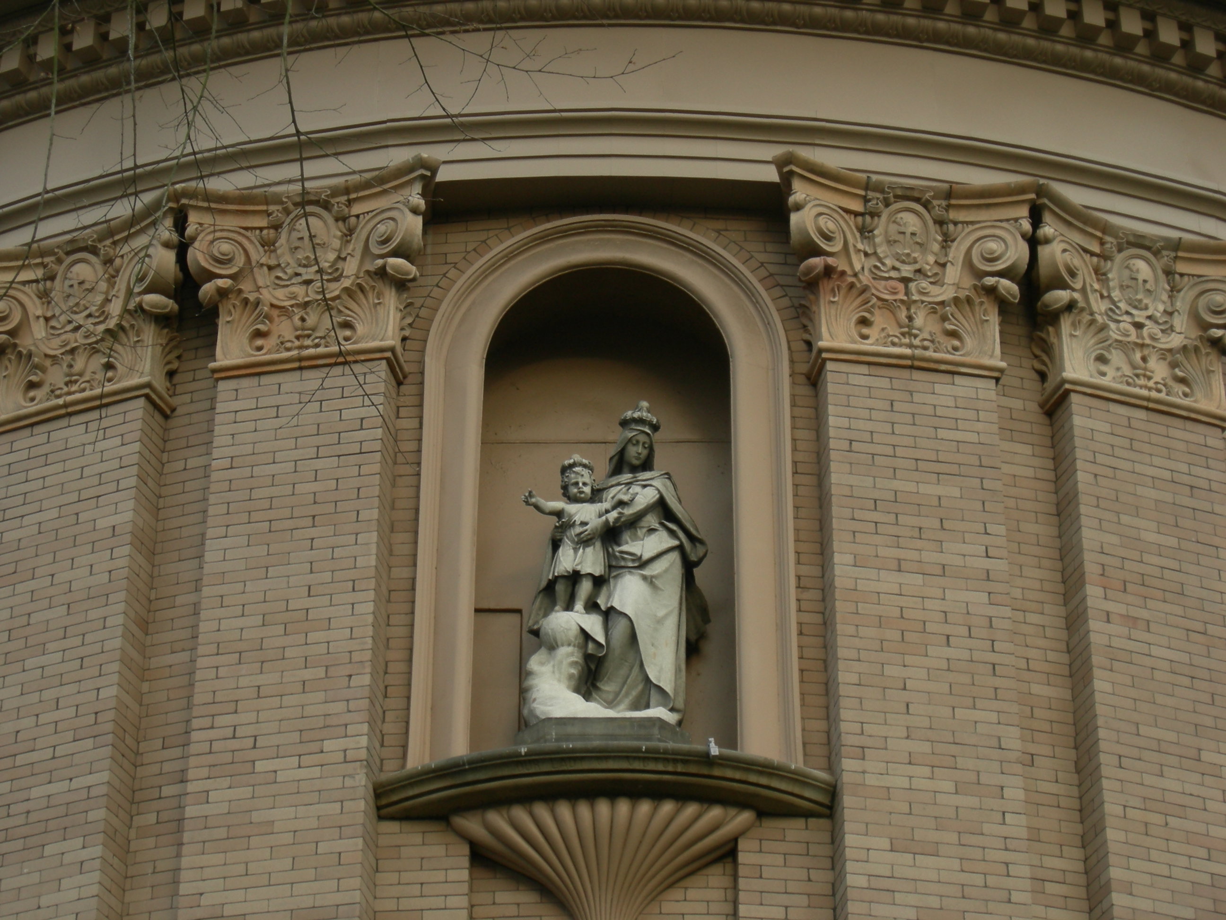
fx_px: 3896
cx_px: 613
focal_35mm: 110
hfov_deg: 17.9
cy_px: 460
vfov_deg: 13.5
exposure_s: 1/37.5
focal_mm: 23
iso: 64
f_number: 4.8
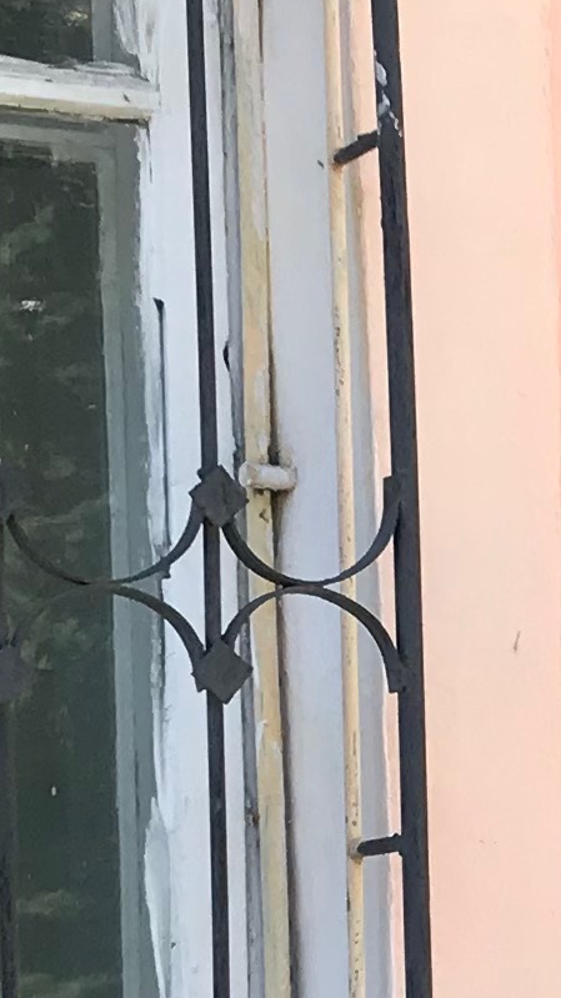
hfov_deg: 7.7
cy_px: 878
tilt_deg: +4.9
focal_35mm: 154
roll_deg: +2.4
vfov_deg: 13.8
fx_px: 4076
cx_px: 898
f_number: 1.8
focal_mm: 3.99
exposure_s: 1/484
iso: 20
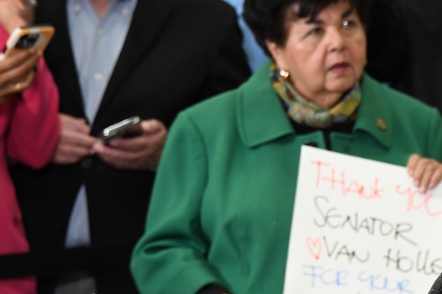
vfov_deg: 5.0
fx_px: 3362
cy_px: 231
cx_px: 392
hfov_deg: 7.5
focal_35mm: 274
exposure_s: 1/100
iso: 3200
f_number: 5.3
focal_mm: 100
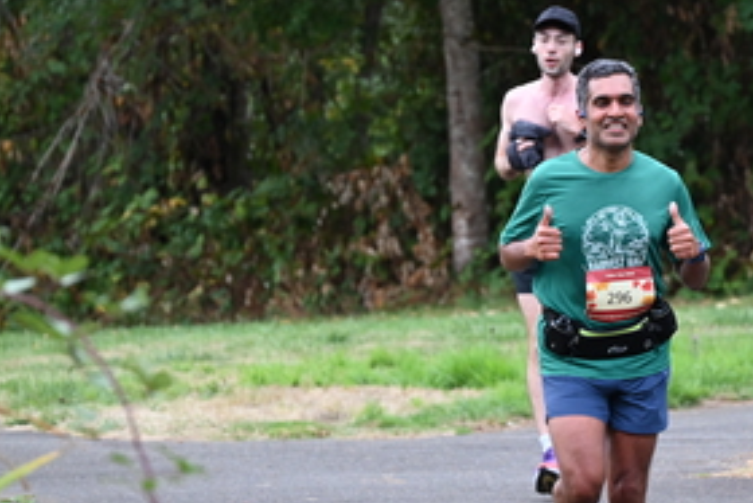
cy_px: 171
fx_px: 8224
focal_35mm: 393
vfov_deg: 3.5
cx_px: 573
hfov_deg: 5.2
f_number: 6.3
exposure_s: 1/250
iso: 900
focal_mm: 200
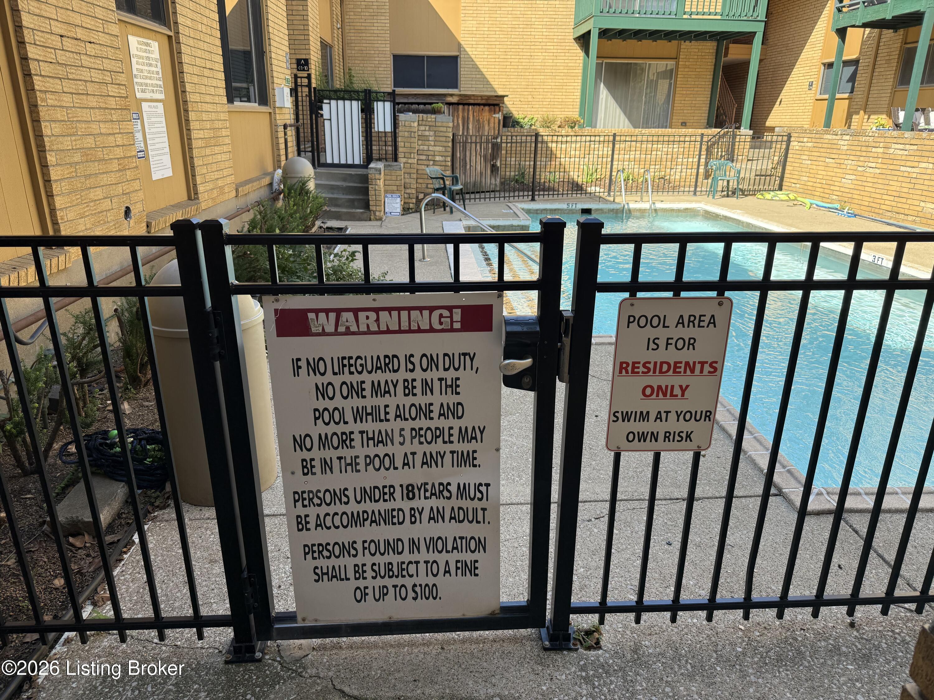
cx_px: 467
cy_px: 350
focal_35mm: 24
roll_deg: -0.6
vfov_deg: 56.8
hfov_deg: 71.6
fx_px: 648
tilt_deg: -18.1
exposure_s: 1/831
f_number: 1.78
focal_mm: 6.76
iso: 100
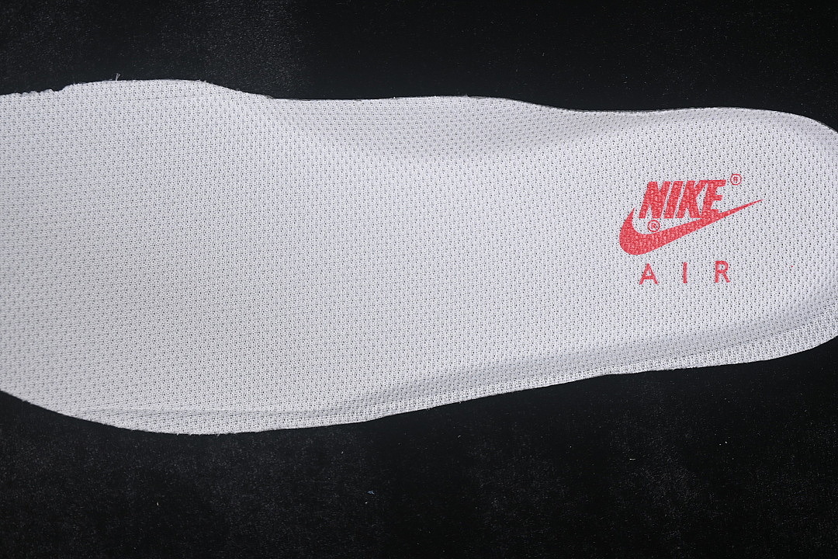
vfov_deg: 18.2
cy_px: 280
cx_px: 419
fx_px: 1746
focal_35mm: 75
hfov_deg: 27.0
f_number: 7.1
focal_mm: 50
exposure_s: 1/80
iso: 160
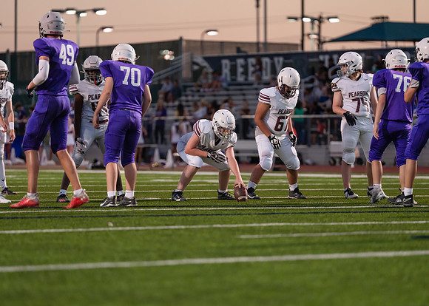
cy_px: 153
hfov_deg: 9.5
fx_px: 2580
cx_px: 214
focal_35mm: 212
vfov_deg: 6.8
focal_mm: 200
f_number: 2.8
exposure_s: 1/1250
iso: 3200
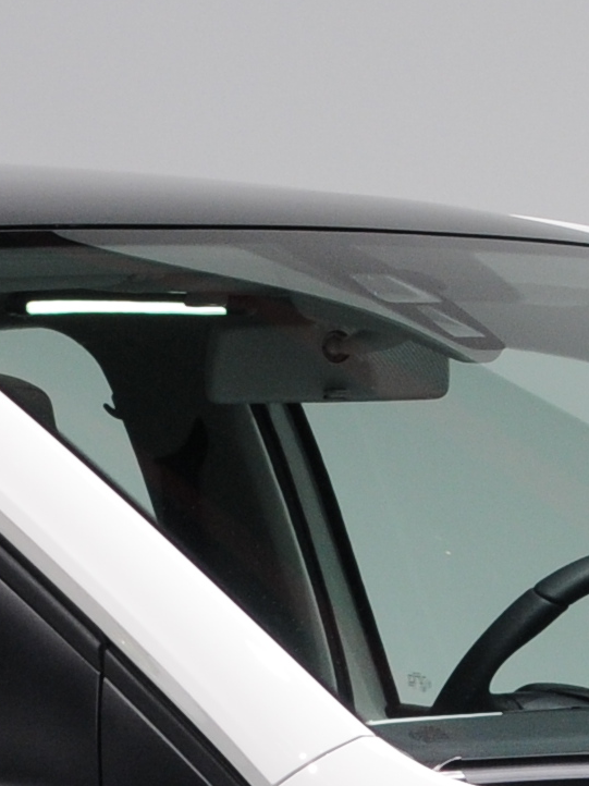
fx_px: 6606
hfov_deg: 5.1
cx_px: 262
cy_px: 1022
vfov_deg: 6.7
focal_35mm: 291
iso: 400
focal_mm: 34
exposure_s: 1/500
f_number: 11
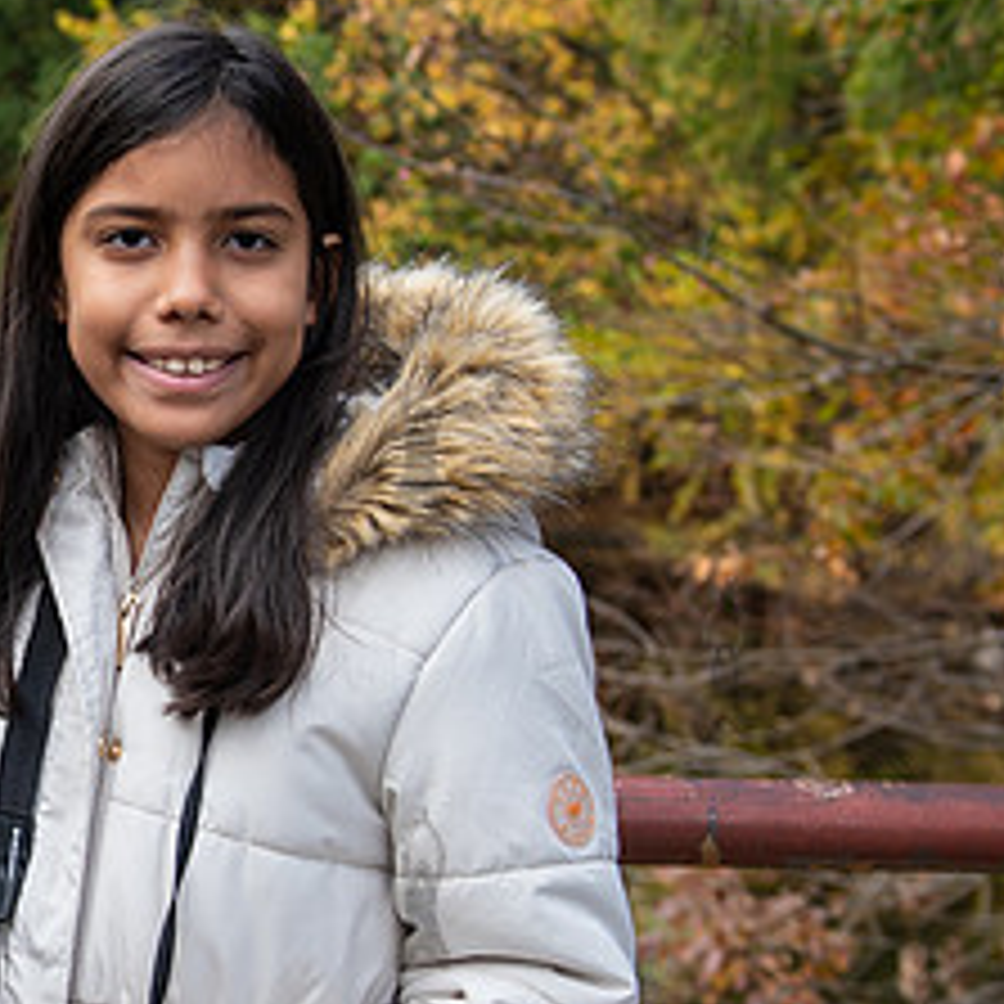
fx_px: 2986
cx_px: -171
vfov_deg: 19.1
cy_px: 551
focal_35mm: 91
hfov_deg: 18.2
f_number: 3.5
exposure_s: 1/400
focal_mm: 34
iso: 160
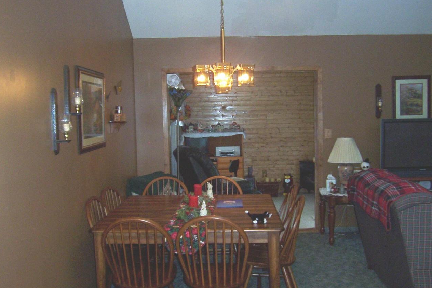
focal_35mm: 38
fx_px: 456
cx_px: 215
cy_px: 153
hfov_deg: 50.7
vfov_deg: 35.1
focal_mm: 5.54
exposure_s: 1/30
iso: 140
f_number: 2.76
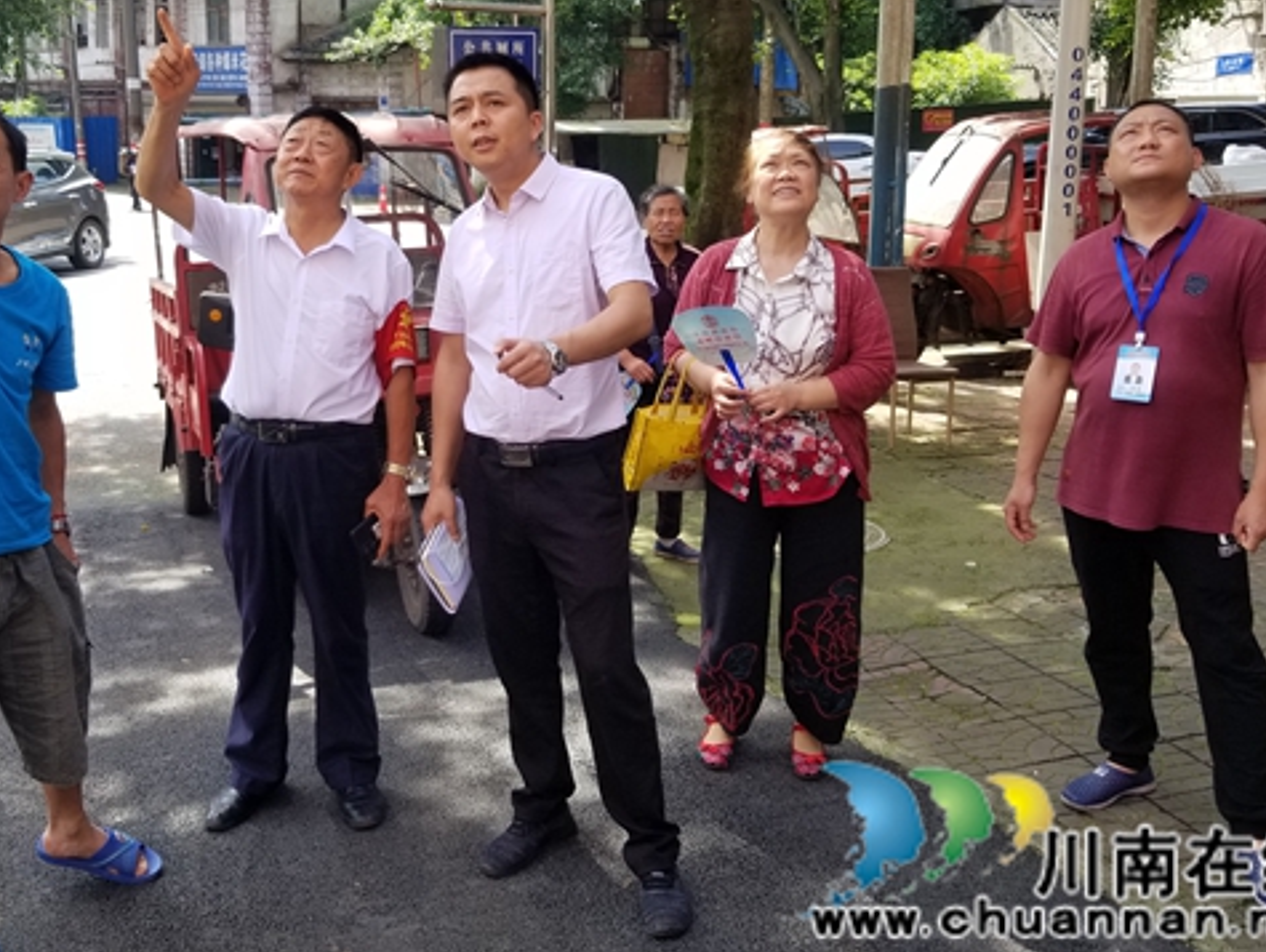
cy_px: 384
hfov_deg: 52.4
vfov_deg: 40.6
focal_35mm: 35
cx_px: 552
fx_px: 1281
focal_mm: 4.25
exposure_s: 1/347
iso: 50
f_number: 1.7
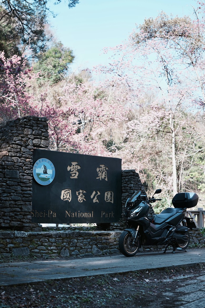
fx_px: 427
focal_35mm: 50
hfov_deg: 27.0
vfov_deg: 39.6
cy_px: 154
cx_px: 102
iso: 200
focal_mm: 50
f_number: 2
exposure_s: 1/1600
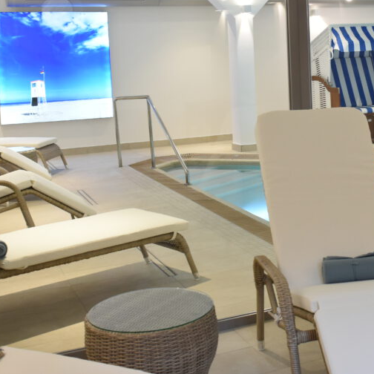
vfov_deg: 29.8
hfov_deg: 29.2
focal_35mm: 57
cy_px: 121
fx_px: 697
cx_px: 312
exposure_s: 1/60
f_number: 3.8
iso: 1000
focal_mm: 22
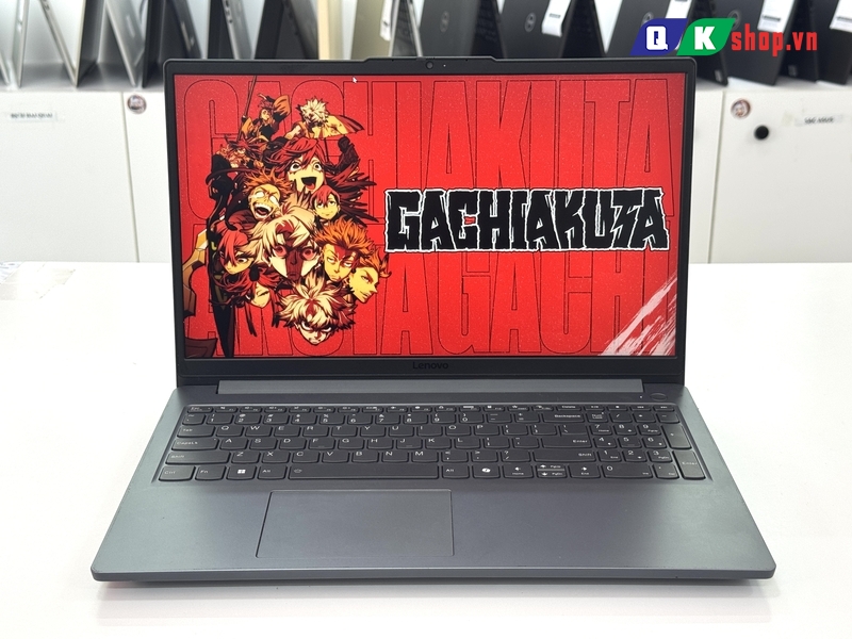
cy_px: 320
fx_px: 1181
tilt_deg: -21.2
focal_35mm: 48
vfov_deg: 30.3
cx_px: 426
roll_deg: +1.2
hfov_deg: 39.7
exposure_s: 1/100
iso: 64
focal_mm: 6.76
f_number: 1.78
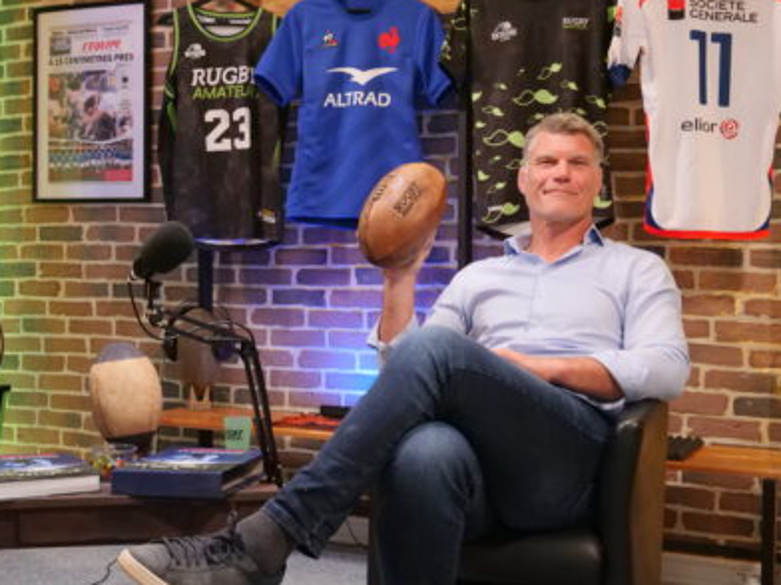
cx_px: 387
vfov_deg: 28.6
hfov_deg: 37.5
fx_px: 1151
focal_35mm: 51
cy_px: 296
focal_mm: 25
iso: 3200
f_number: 3.5
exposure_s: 1/25
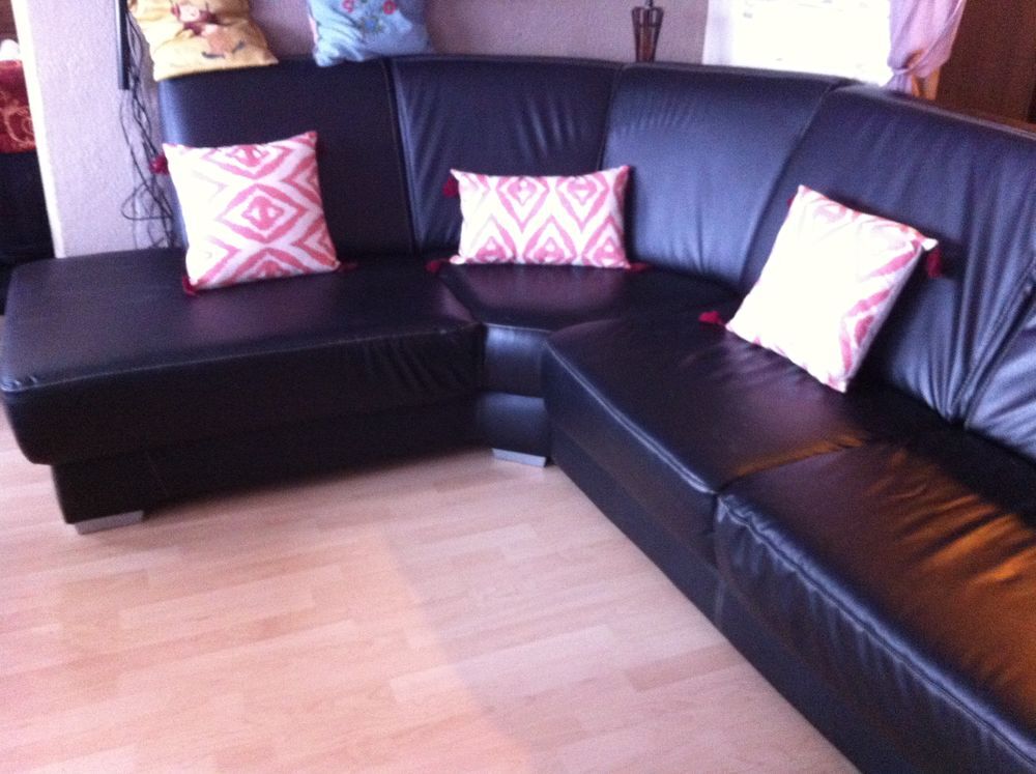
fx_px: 1046
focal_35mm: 35
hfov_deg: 52.7
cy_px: 387
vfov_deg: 40.6
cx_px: 518
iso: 640
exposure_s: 1/15
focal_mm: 3.85
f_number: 2.8
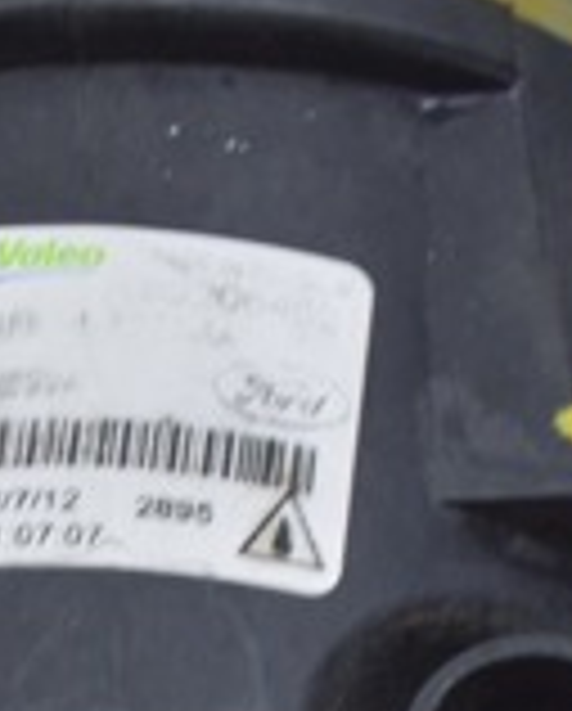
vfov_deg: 6.2
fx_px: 6602
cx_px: 63
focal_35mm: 313
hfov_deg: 5.0
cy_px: 718
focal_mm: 55
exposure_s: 1/20
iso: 400
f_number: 5.6
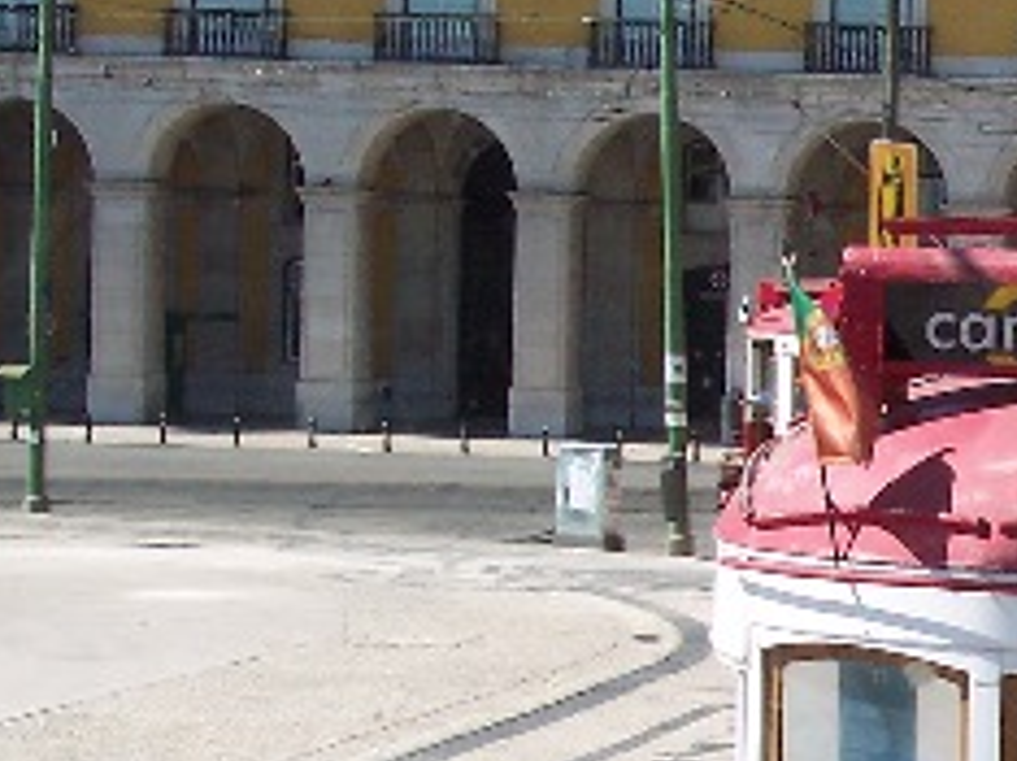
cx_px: 1452
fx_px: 3815
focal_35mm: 130
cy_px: 474
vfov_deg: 11.4
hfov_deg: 14.3
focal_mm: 8
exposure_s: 1/500
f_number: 4.8
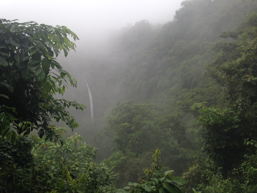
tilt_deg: -12.4
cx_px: 128
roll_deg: -2.0
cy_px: 96
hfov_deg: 55.4
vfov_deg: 42.9
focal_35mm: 33
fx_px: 245
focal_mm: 4.12
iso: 50
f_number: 2.4
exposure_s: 1/219
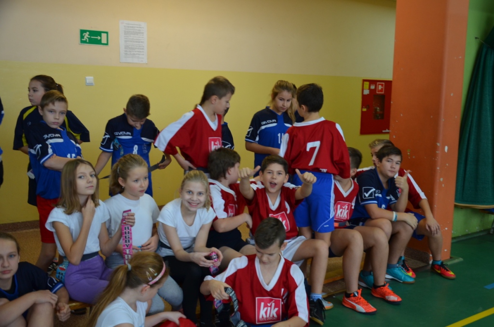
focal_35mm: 38
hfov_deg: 51.4
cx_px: 247
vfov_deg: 35.3
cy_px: 164
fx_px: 513
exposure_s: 1/60
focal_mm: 25
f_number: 4
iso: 640
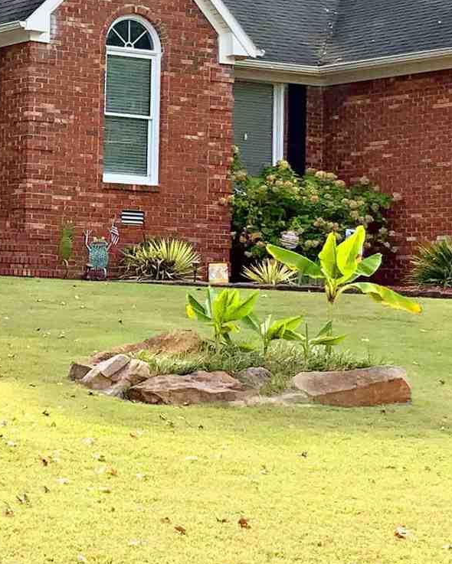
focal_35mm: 118
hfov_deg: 13.0
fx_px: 1972
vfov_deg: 16.3
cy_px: 193
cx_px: 38
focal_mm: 3
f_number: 1.8
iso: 16
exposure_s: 1/1098
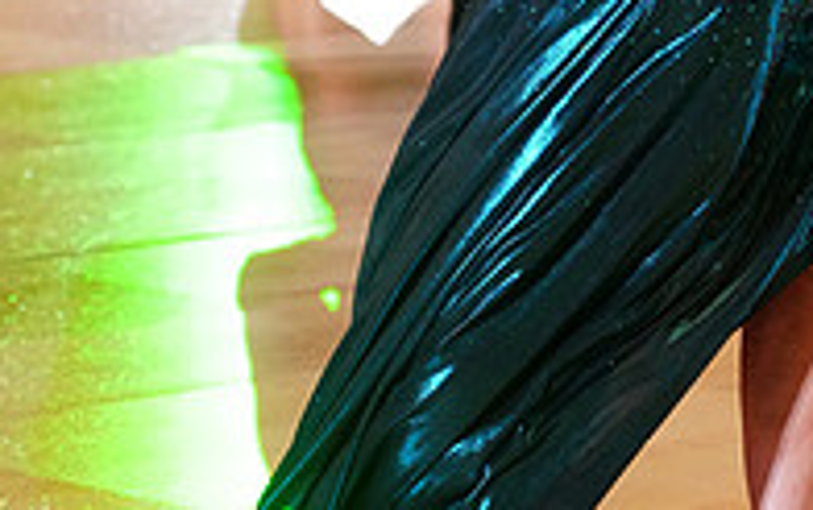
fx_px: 5412
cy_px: -245
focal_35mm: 244
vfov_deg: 5.4
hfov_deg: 8.6
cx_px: 761
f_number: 4
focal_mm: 81
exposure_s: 1/400
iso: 3200
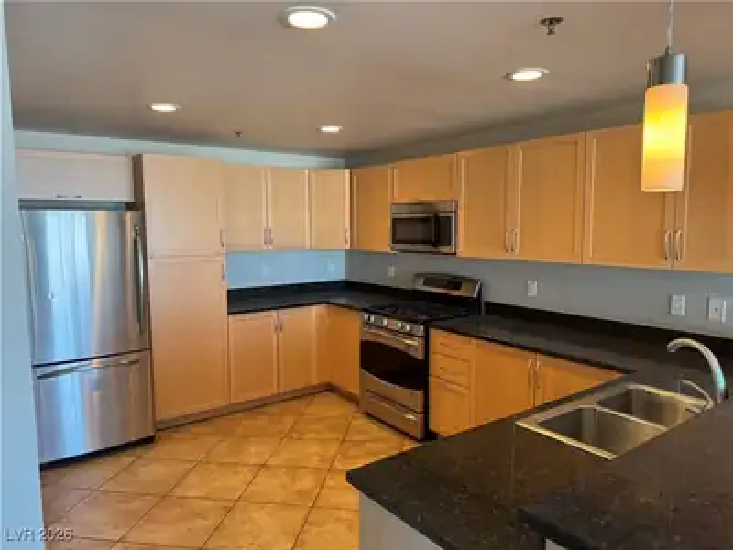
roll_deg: +0.7
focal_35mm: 24
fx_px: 508
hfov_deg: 71.6
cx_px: 366
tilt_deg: -6.1
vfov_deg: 56.8
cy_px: 275
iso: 200
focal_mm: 6.76
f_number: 1.78
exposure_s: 1/120
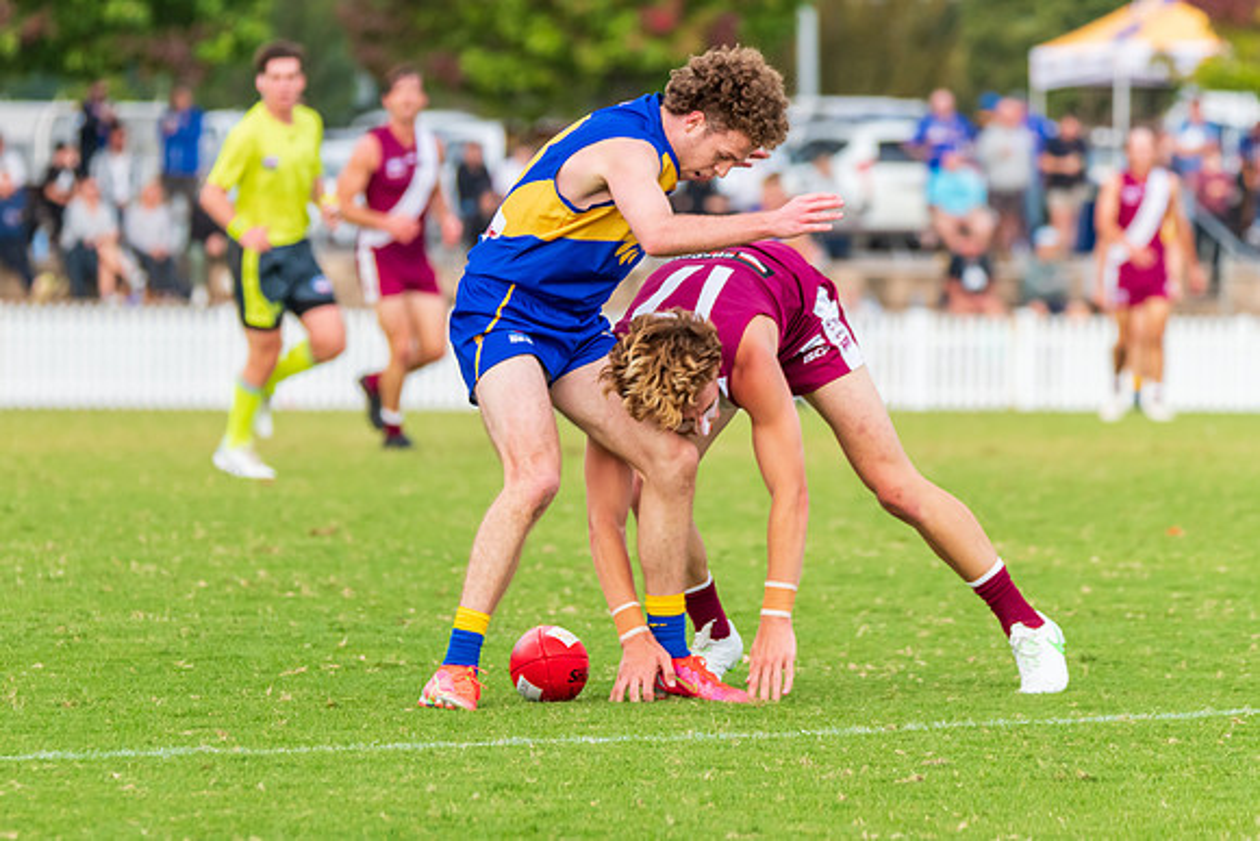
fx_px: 13088
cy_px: 477
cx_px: 490
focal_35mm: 374
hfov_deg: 5.5
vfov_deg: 3.7
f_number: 5.6
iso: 800
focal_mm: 300
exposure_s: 1/1000
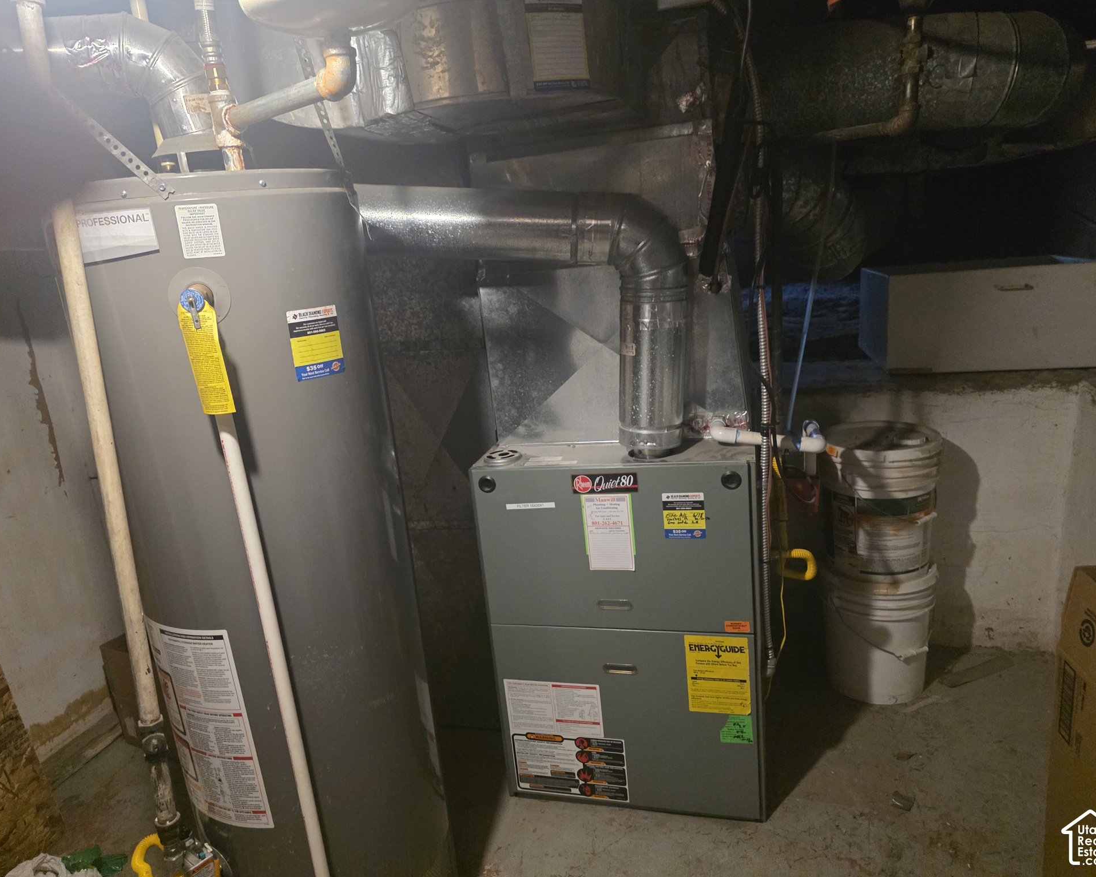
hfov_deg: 70.3
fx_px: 779
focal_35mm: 24
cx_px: 551
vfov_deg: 58.8
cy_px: 439
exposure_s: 1/120
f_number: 1.7
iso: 1600
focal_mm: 6.3
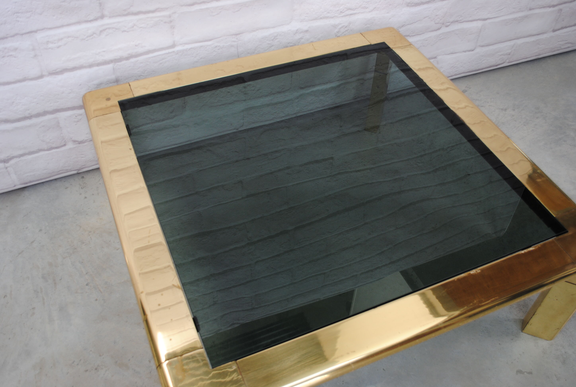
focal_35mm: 33
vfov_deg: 40.1
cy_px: 194
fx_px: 529
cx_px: 288
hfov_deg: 57.1
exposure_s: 1/100
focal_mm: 22
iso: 200
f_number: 5
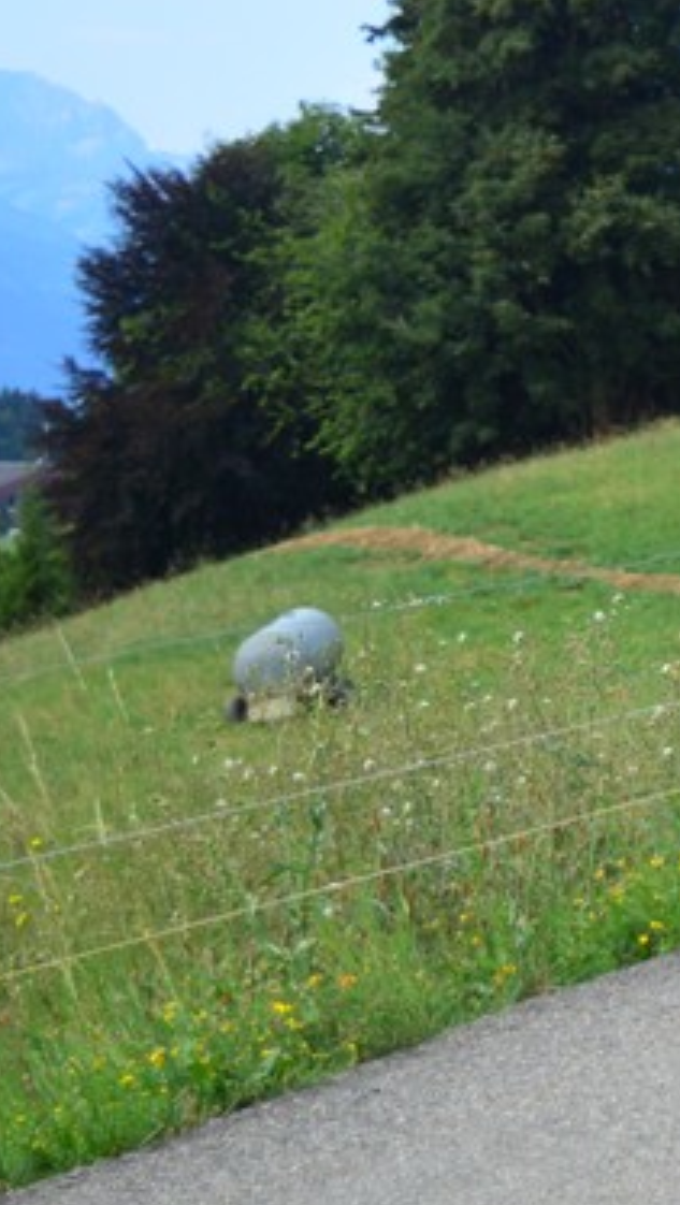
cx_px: 1453
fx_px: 4669
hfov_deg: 7.9
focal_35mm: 146
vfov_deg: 14.7
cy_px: 317
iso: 400
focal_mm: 34
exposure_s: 1/1600
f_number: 4.5
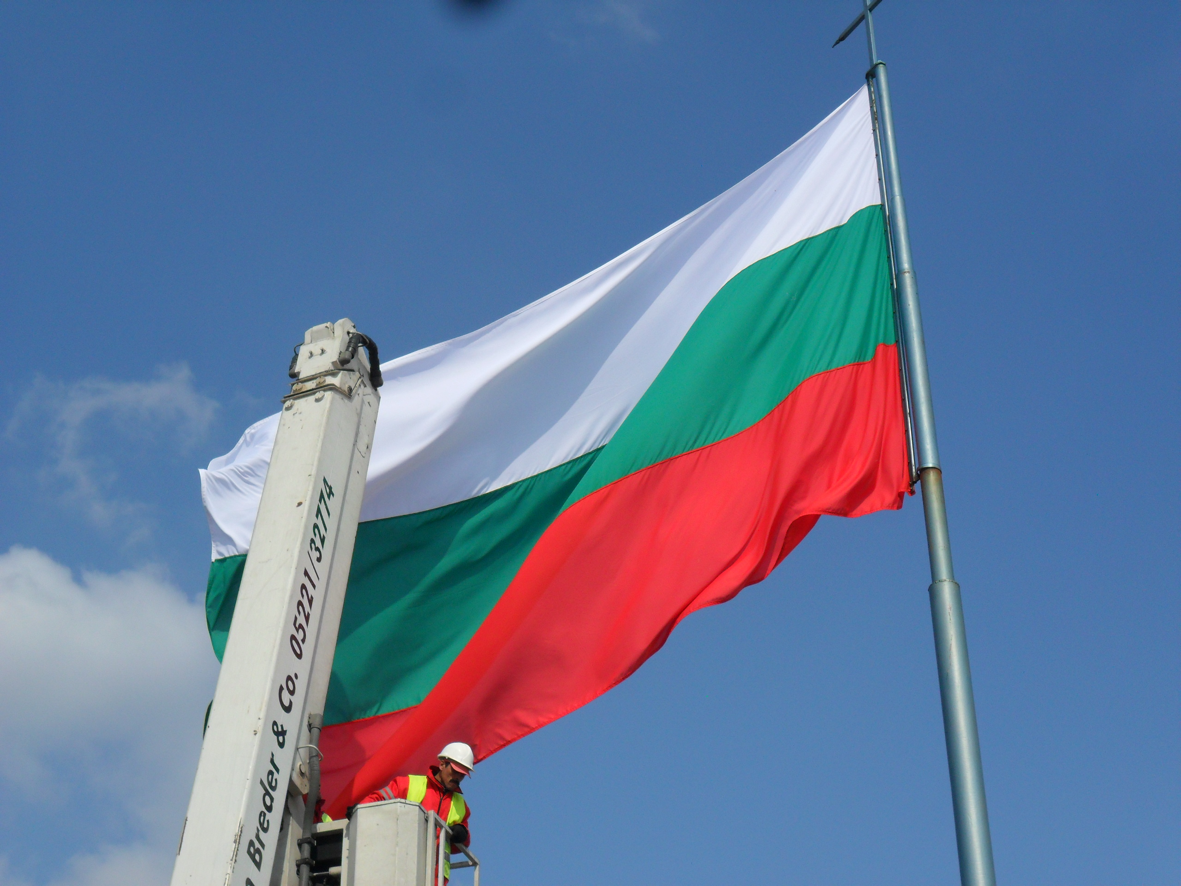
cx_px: 590
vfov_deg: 28.0
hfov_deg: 36.8
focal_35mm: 52
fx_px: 1774
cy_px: 443
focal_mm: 9.3
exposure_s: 1/1000
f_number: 5
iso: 100
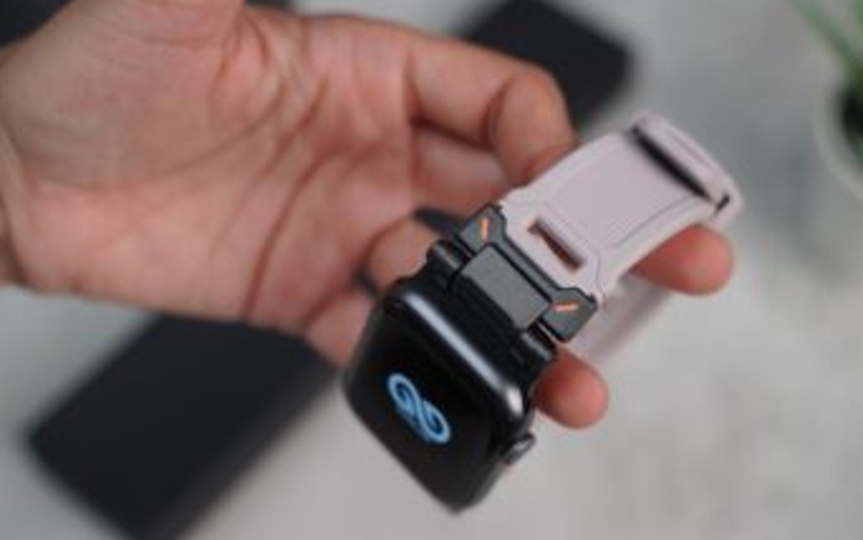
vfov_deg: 21.0
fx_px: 1459
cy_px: 314
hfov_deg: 33.0
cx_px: 426
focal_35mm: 62
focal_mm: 52
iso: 1600
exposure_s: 1/160
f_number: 4
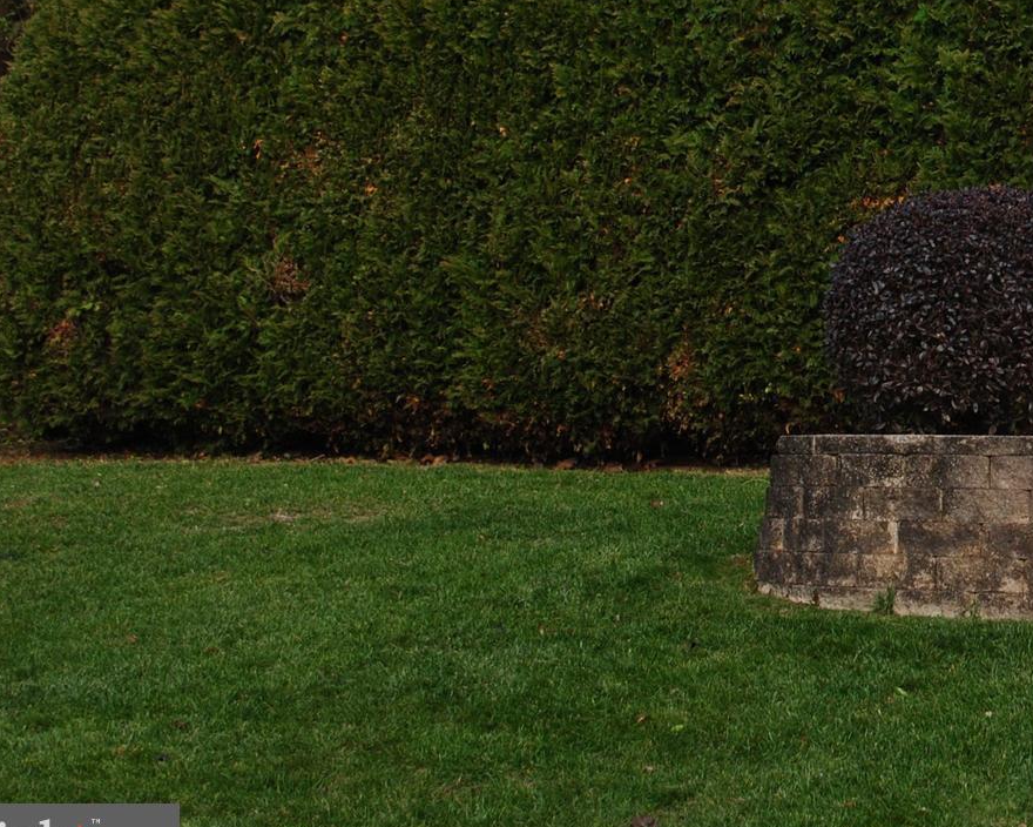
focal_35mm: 105
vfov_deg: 14.5
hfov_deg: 17.7
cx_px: 1120
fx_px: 3210
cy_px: 82
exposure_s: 1/125
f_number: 9
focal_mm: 32
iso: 200
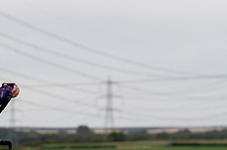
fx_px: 1467
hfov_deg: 8.8
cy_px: 94
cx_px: -23
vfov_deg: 5.9
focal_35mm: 233
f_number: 3.5
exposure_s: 1/800
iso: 1600
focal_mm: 93
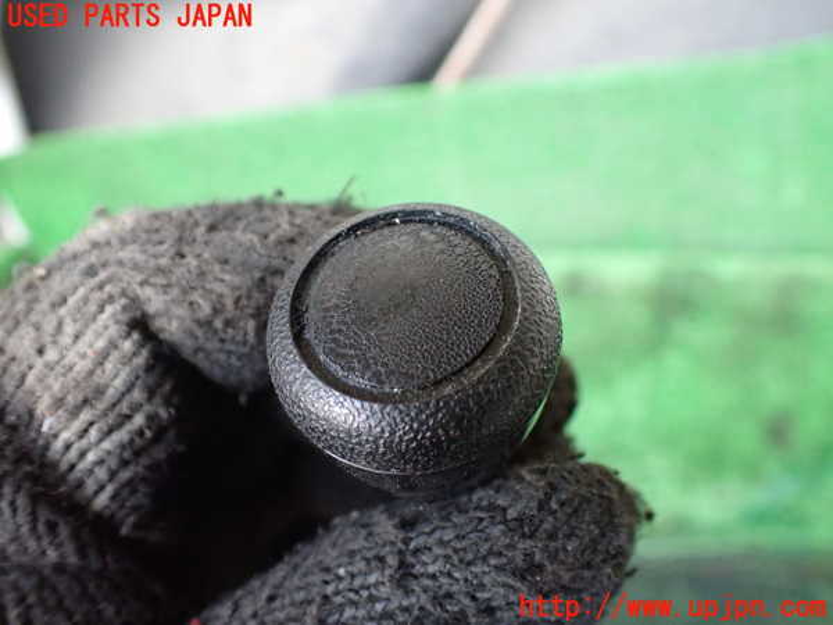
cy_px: 312
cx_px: 416
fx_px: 722
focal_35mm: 30
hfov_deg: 60.0
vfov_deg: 46.8
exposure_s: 1/100
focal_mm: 5.4
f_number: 2.3
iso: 800
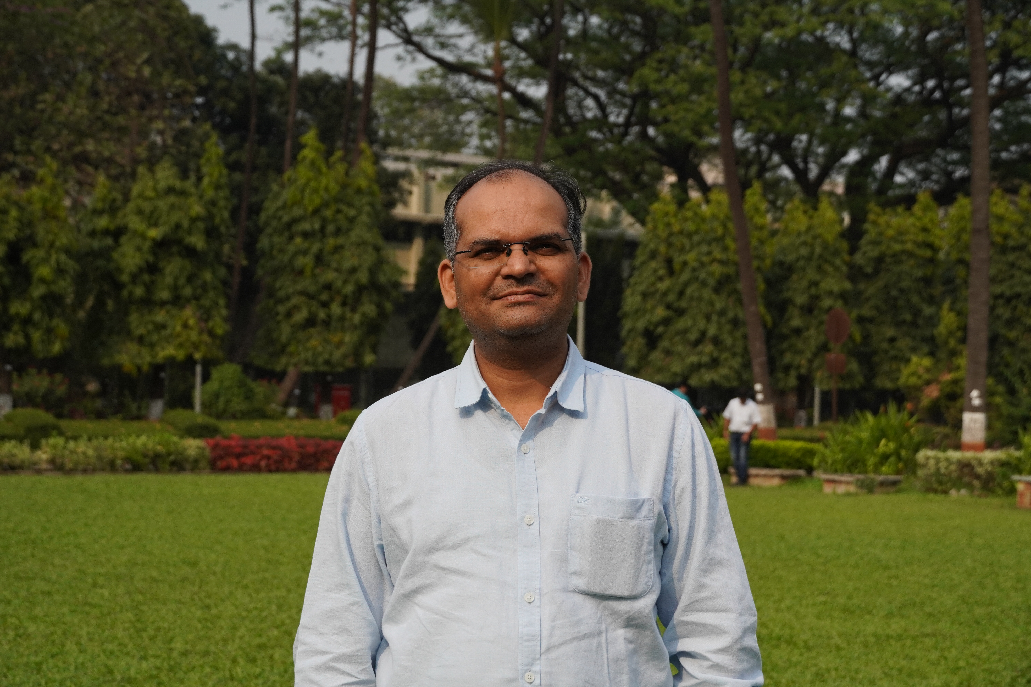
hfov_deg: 31.2
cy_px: 344
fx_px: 1847
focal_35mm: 64
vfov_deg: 21.1
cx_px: 516
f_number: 5.6
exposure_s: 1/4000
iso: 640
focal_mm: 43
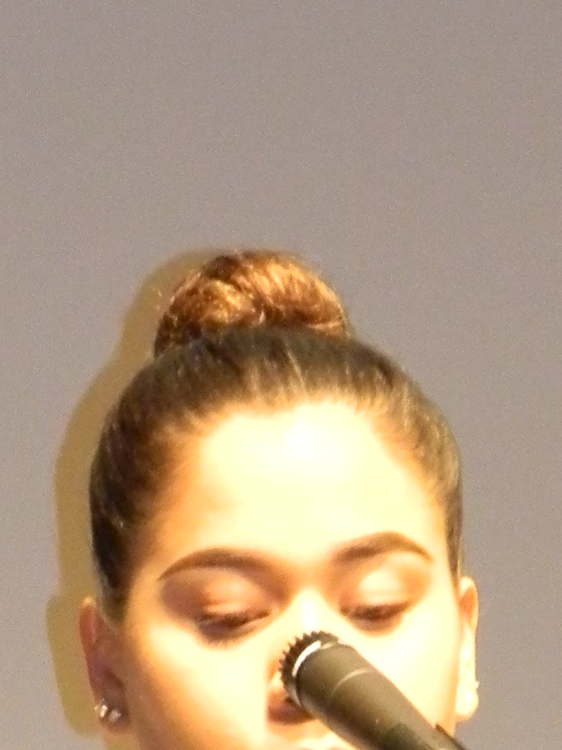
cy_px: 1049
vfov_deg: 2.9
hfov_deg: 2.2
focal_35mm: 681
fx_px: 14745
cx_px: 47
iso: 564
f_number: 5.2
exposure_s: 1/8.8
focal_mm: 33.1
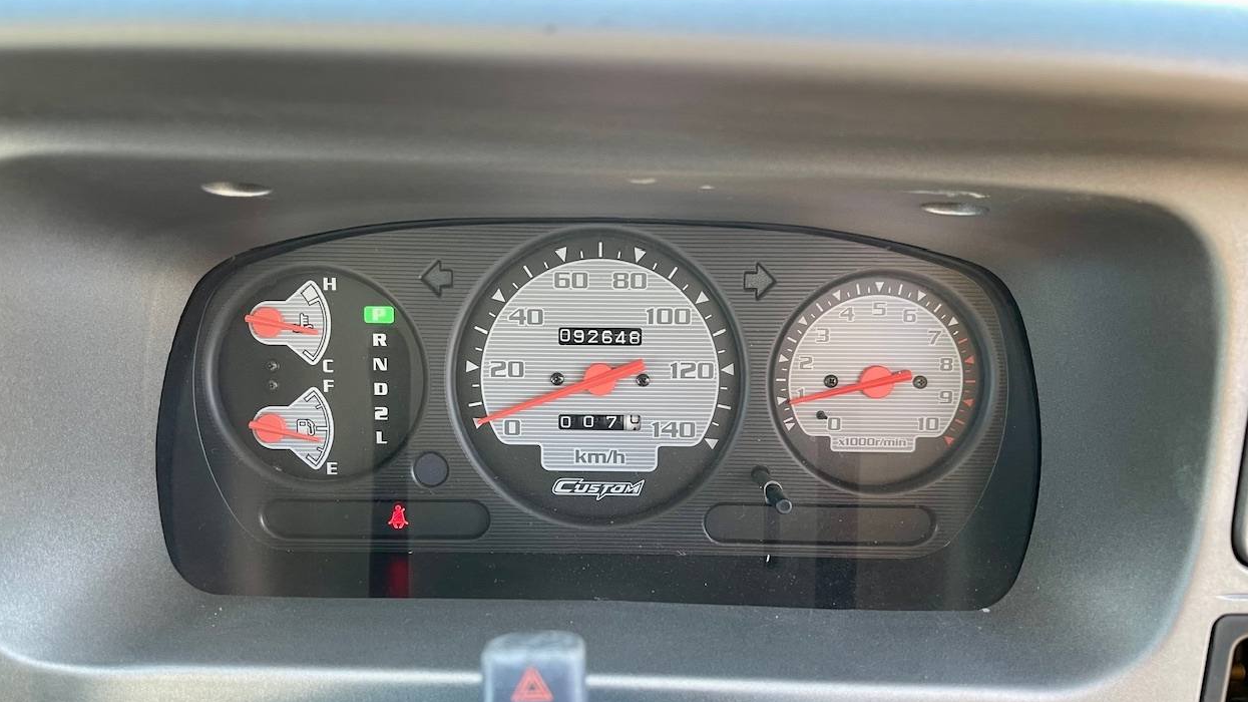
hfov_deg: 67.9
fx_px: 926
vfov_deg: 41.1
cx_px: 622
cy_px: 450
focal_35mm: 28
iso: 125
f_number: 1.6
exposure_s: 1/76
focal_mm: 5.1
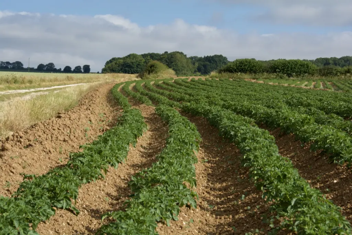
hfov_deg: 22.6
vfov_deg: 15.2
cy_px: 118
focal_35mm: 90
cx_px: 176
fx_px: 880
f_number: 13
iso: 100
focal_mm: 60
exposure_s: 1/320
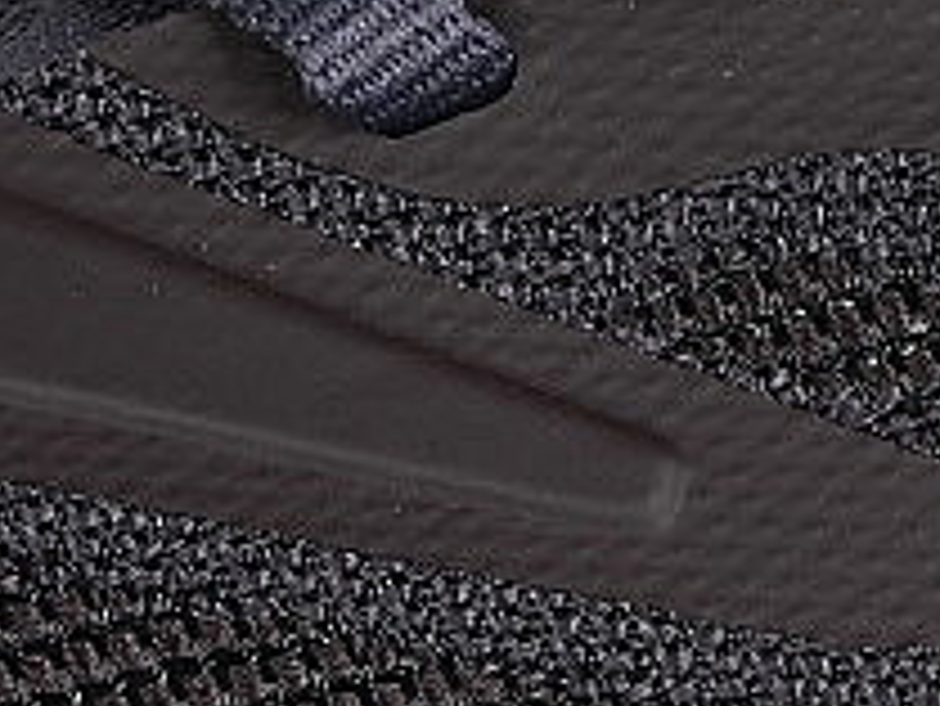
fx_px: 10135
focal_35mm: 373
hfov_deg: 5.3
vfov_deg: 3.9
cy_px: 1412
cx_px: 621
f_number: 6.3
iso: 160
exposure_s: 1/60
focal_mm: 50
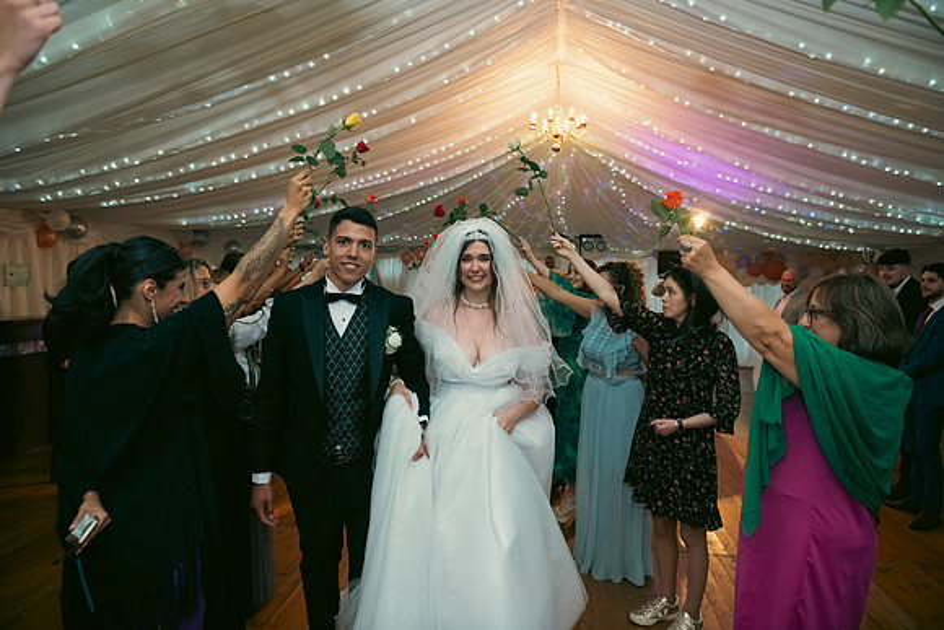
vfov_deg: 53.2
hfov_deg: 73.7
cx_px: 472
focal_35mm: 24
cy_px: 315
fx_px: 629
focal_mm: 24
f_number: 3.5
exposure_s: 1/160
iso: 800
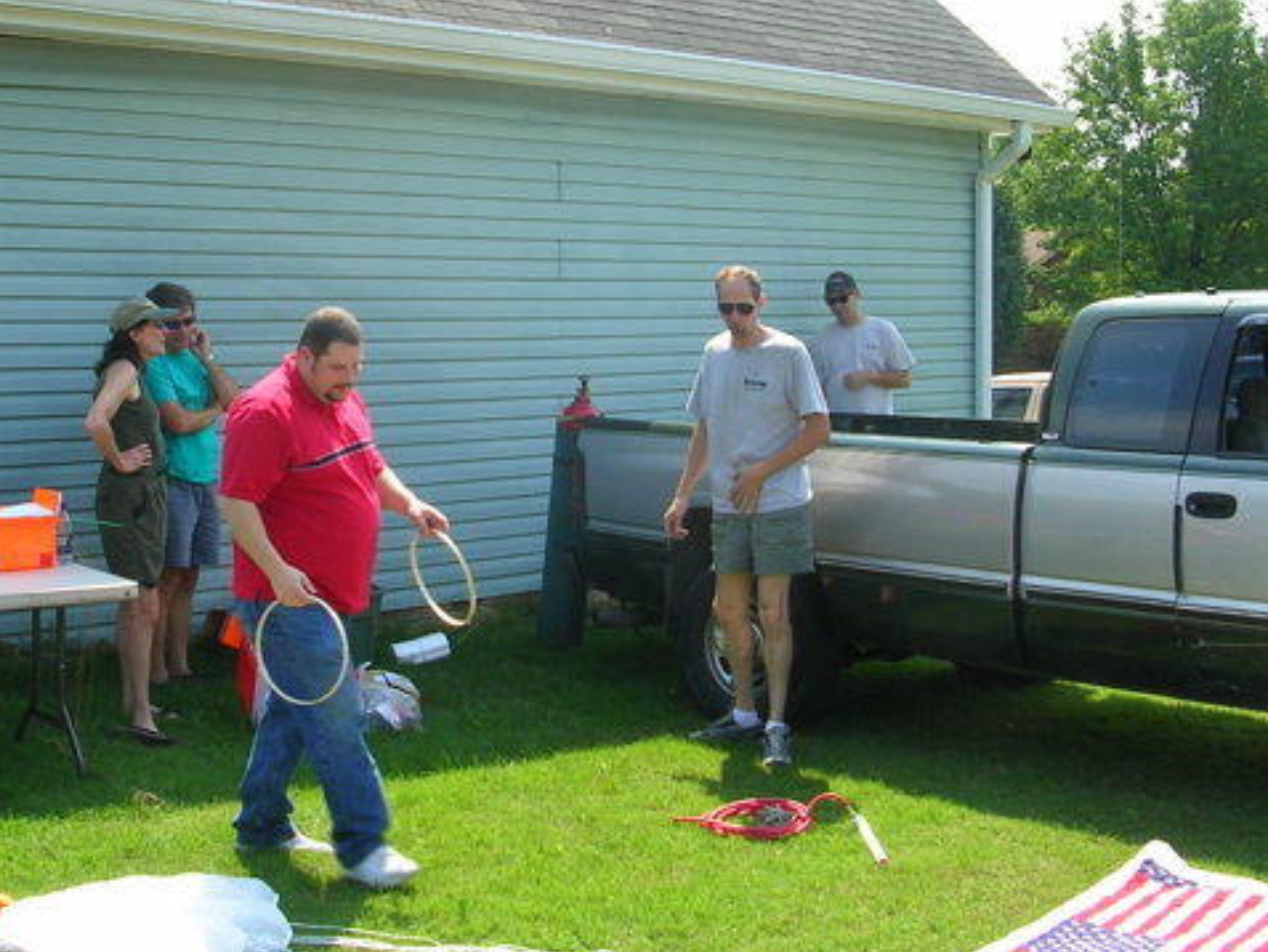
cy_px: 319
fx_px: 1869
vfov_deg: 28.4
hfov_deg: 37.4
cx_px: 572
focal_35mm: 51
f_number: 5.6
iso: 50
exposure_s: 1/122
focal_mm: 5.8
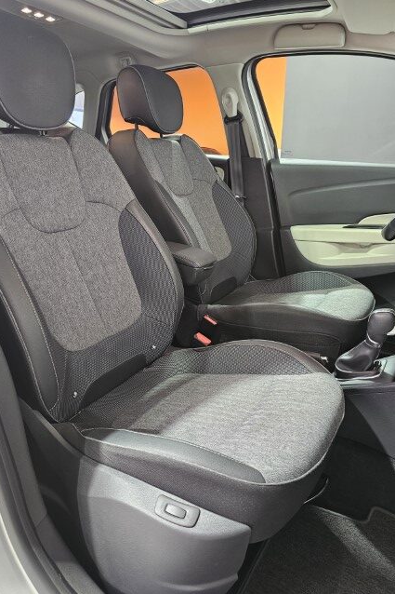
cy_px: 297
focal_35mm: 24
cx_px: 175
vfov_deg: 73.8
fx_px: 395
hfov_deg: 53.0
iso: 640
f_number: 1.7
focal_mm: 6.3
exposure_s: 1/50
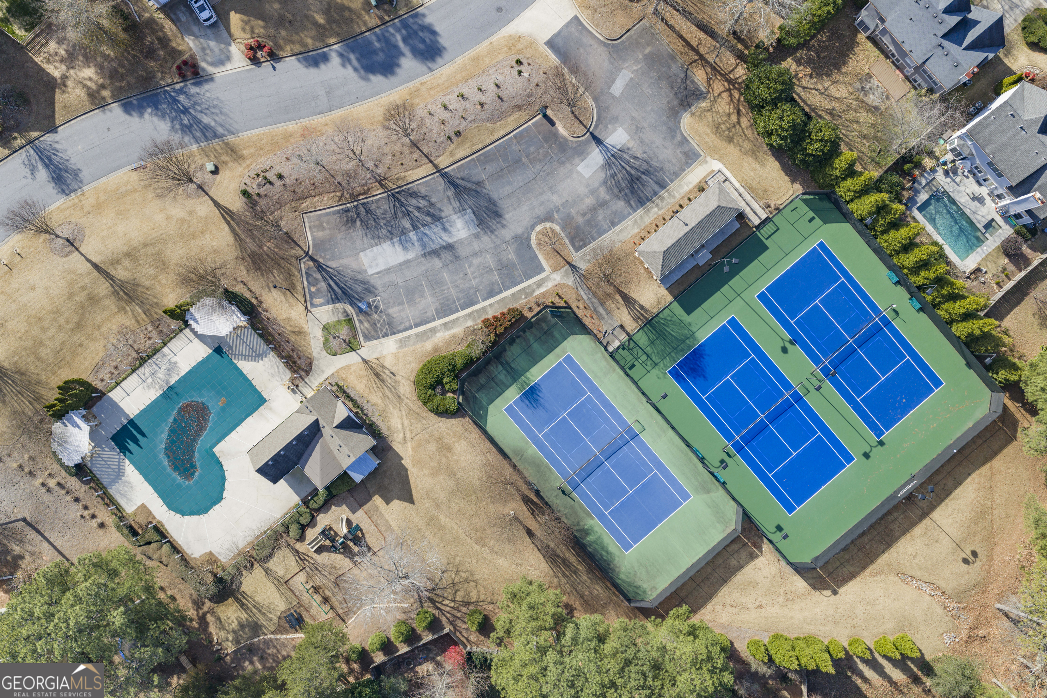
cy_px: 349
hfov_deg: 65.5
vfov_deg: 46.4
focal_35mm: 28
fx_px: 814
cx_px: 524
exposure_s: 1/400
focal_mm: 14.45
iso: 160
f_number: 2.8
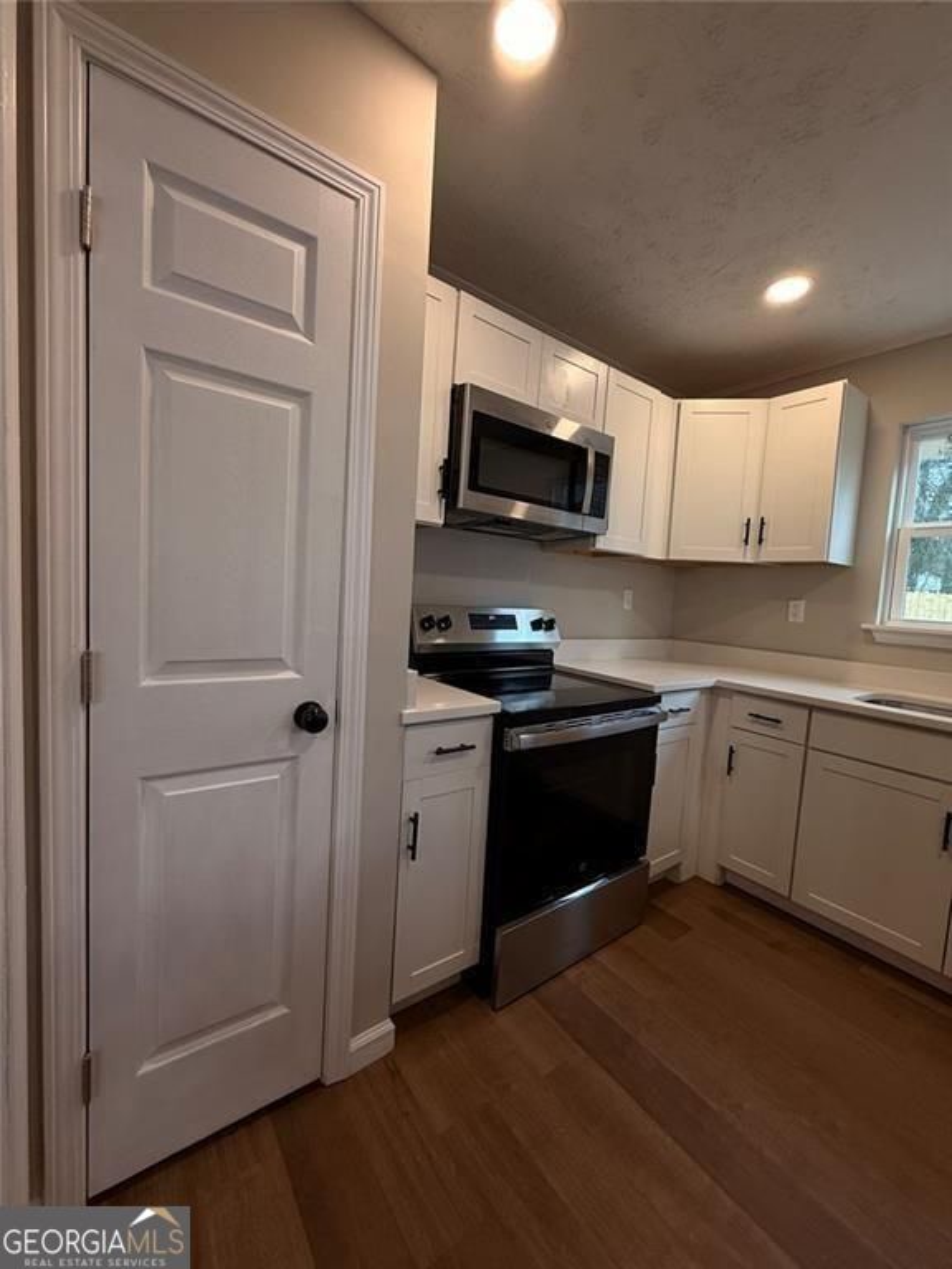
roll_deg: -3.6
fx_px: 513
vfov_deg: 102.1
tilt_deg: -3.9
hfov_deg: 85.7
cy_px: 634
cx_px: 476
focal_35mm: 14
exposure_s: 1/120
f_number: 2.2
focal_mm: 2.22
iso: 100
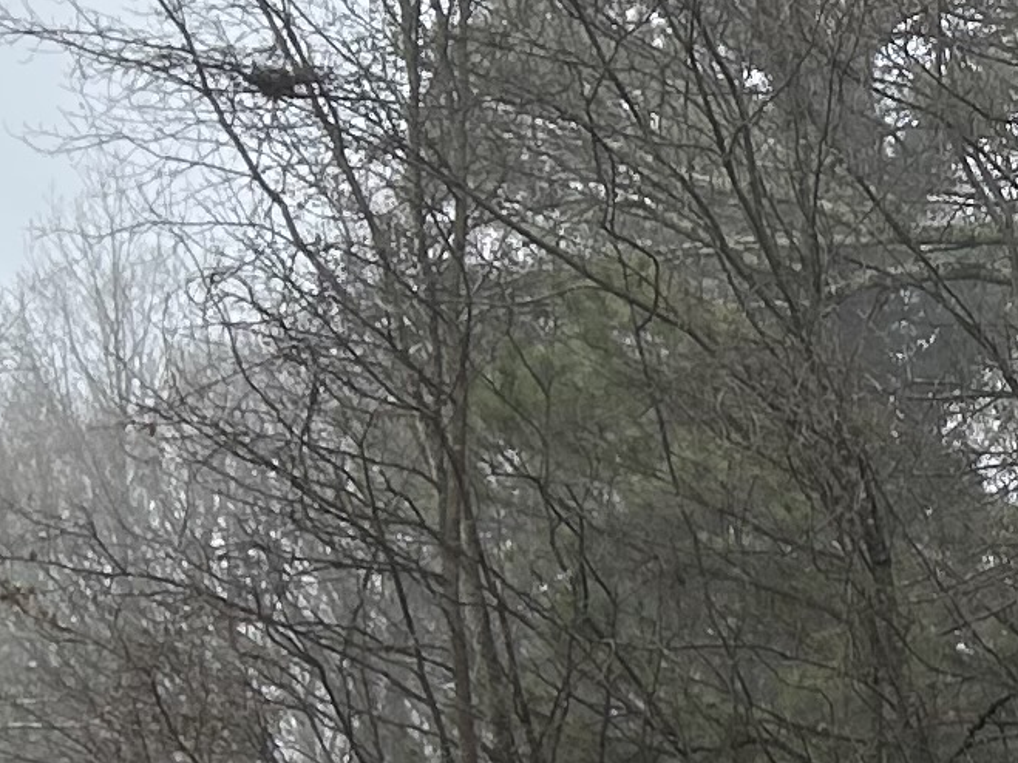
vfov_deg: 9.3
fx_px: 4675
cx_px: 2161
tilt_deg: +2.2
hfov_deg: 11.1
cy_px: 803
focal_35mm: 159
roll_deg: +1.9
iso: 50
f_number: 1.5
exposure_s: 1/692
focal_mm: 5.7
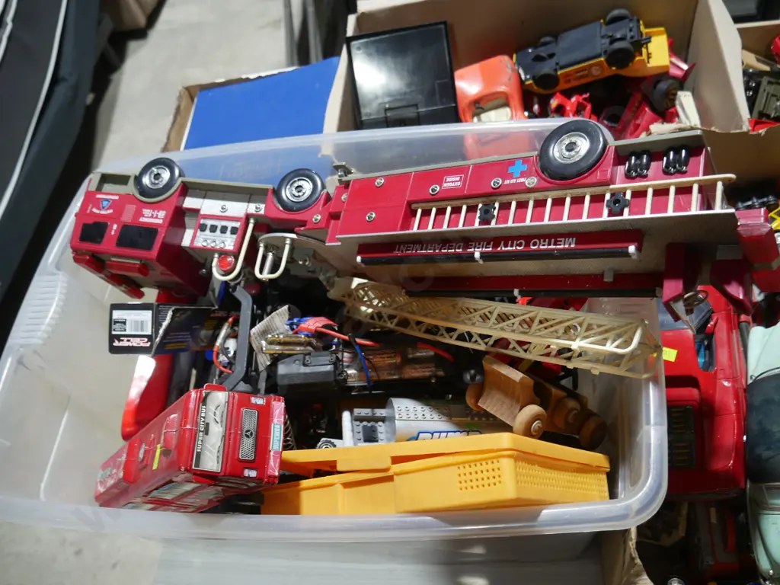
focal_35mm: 28
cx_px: 390
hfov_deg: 63.4
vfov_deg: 49.7
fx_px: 631
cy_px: 292
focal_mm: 14
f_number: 3.5
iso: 250
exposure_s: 1/60
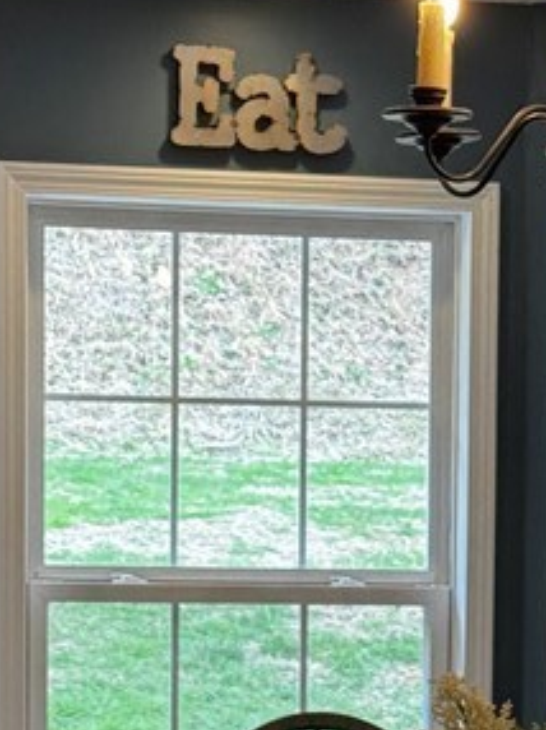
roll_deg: -1.5
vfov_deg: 11.4
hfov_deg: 8.6
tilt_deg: -4.4
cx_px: 495
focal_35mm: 172
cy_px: 784
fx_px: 3623
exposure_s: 1/120
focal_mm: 6.76
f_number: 1.78
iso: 80
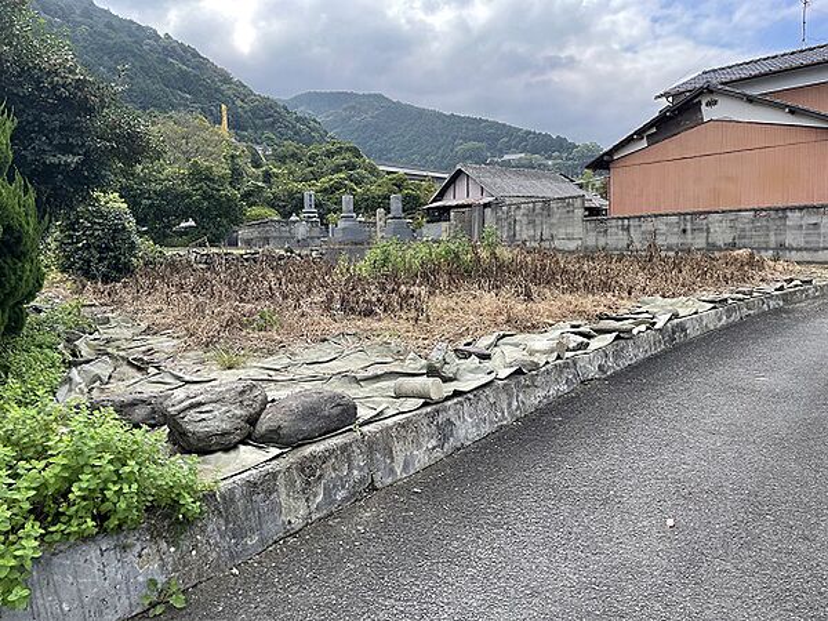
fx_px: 622
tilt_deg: -5.2
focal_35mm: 26
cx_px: 414
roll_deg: +1.1
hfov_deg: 67.3
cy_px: 310
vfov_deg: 53.1
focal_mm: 4.2
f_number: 1.6
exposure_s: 1/1103
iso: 32
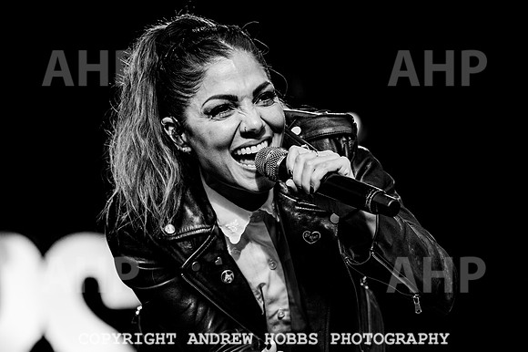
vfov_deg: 7.7
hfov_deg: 11.6
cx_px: 259
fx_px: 2606
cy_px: 156
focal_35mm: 178
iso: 200
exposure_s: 1/2500
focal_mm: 160
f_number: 4.5
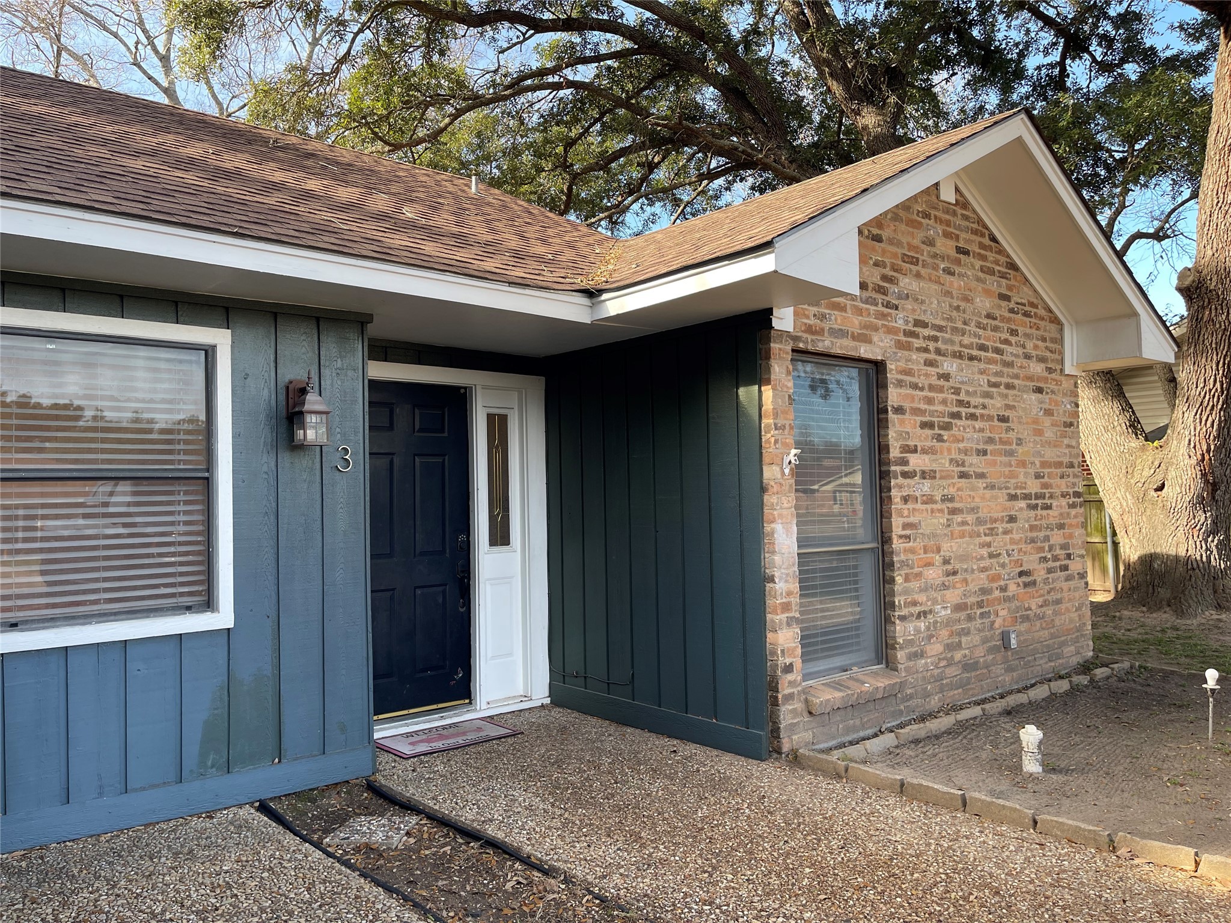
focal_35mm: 25
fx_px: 889
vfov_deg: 54.9
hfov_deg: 69.4
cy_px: 462
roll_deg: +1.6
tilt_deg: +2.0
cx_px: 616
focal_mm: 5.1
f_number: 1.6
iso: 32
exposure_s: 1/264
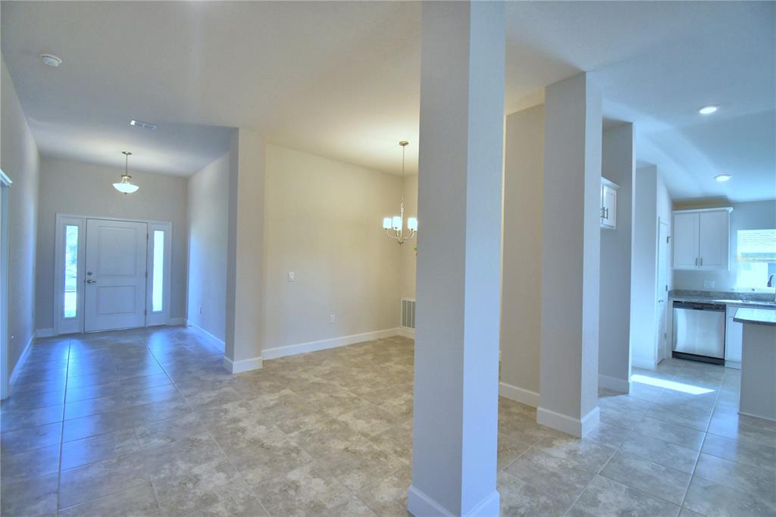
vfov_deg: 77.3
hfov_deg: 100.4
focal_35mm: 15
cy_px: 258
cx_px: 388
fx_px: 323
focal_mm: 10
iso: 400
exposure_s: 1/80
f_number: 4.5
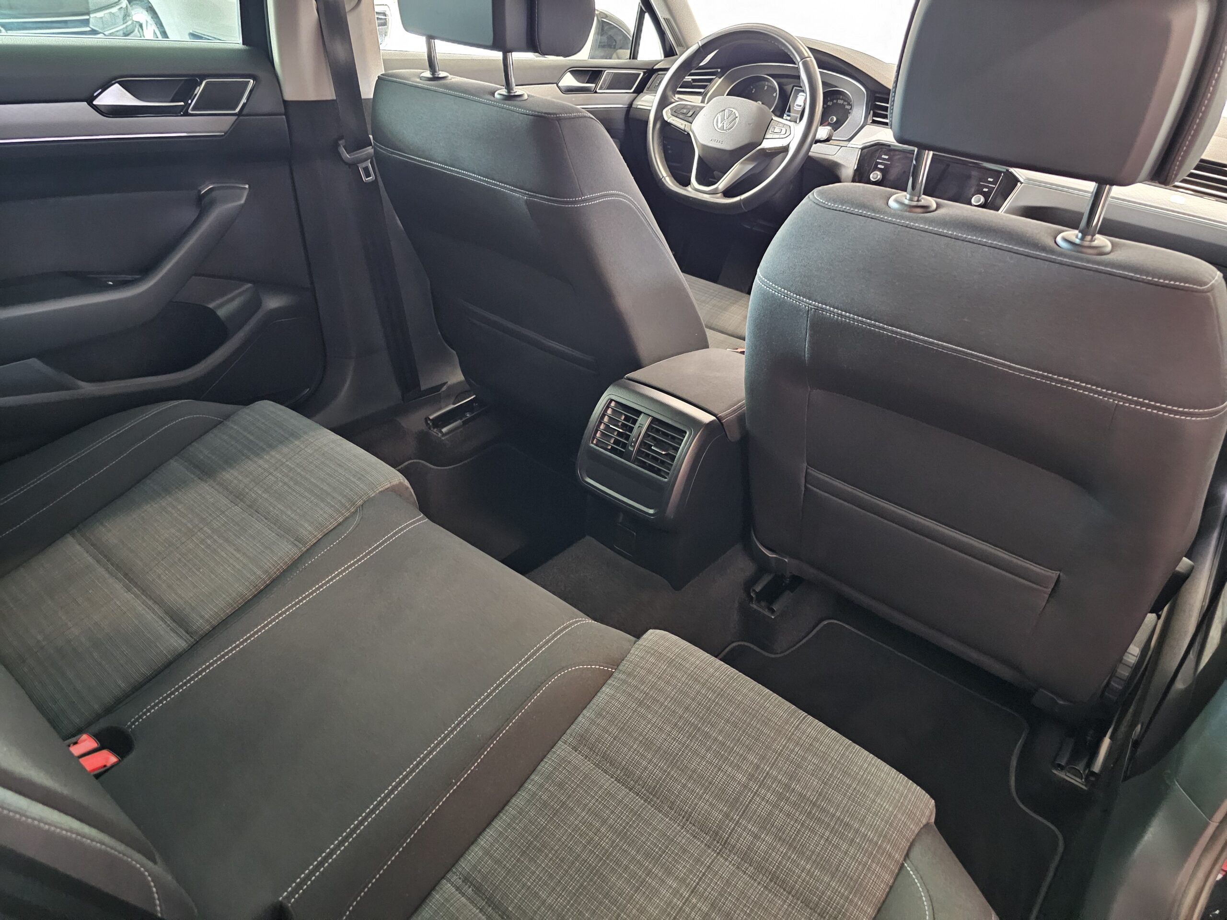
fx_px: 815
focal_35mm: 23
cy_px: 460
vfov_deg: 58.9
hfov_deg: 73.9
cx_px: 614
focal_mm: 6.3
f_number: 1.7
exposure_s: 1/16.7
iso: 2000
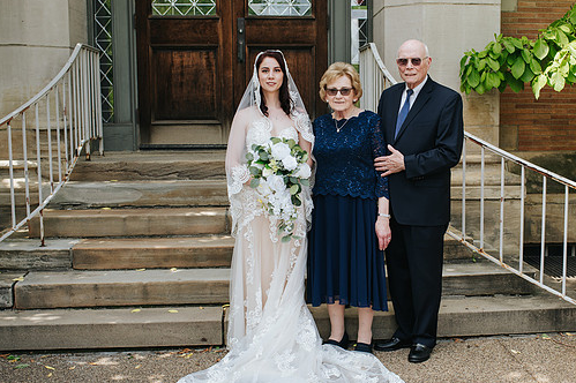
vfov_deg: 26.9
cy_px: 217
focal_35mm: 50
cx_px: 334
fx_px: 799
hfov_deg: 39.5
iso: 180
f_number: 3.5
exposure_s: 1/400
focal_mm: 35
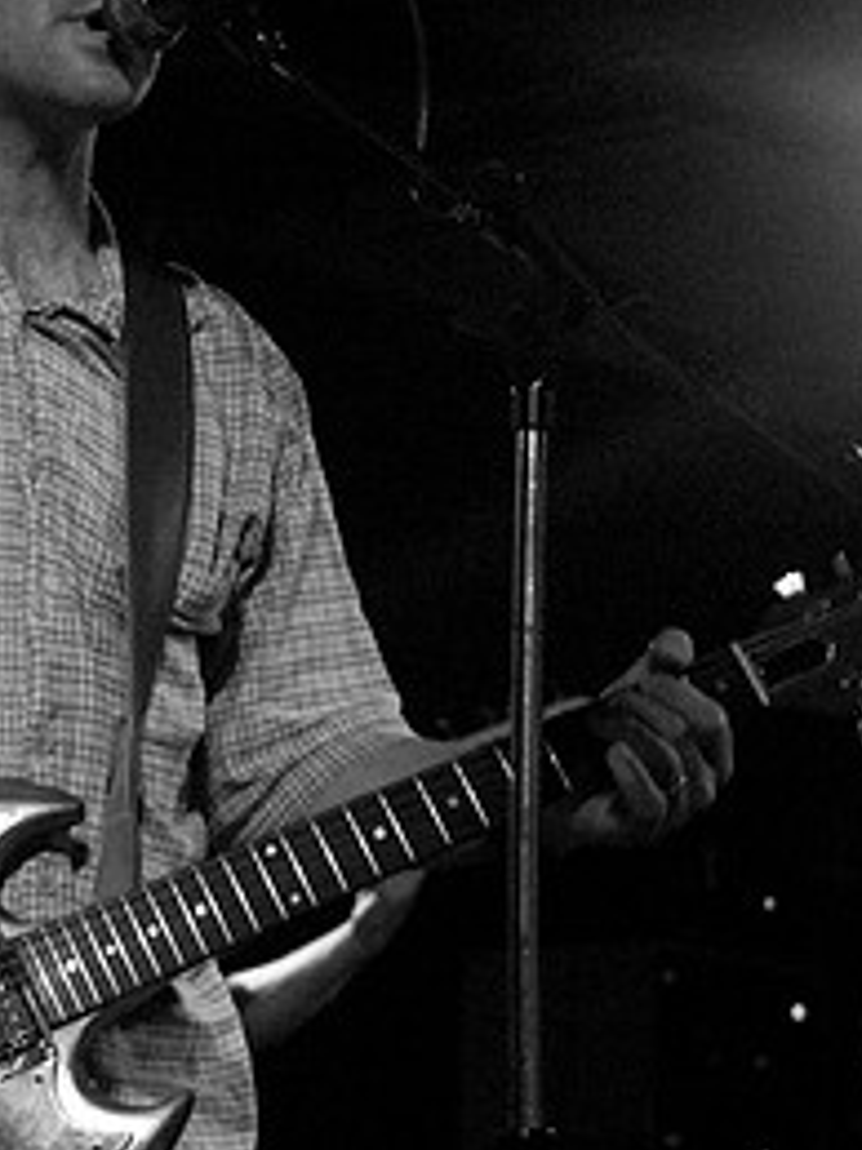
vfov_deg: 17.4
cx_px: 502
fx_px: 3758
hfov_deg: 13.1
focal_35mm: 113
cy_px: 391
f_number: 2.8
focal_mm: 35
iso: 800
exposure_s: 1/20
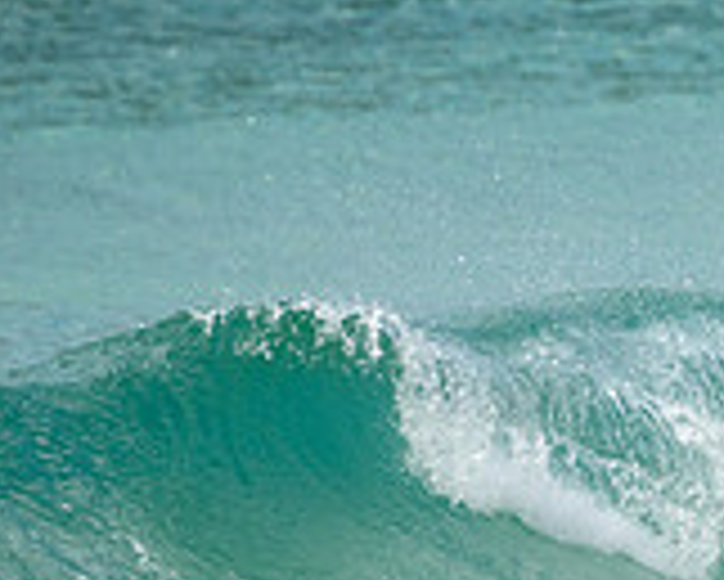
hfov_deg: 0.7
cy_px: 362
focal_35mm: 2711
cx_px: 1250
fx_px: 58125
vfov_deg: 0.6
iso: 800
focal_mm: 800
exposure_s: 1/2000
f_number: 11
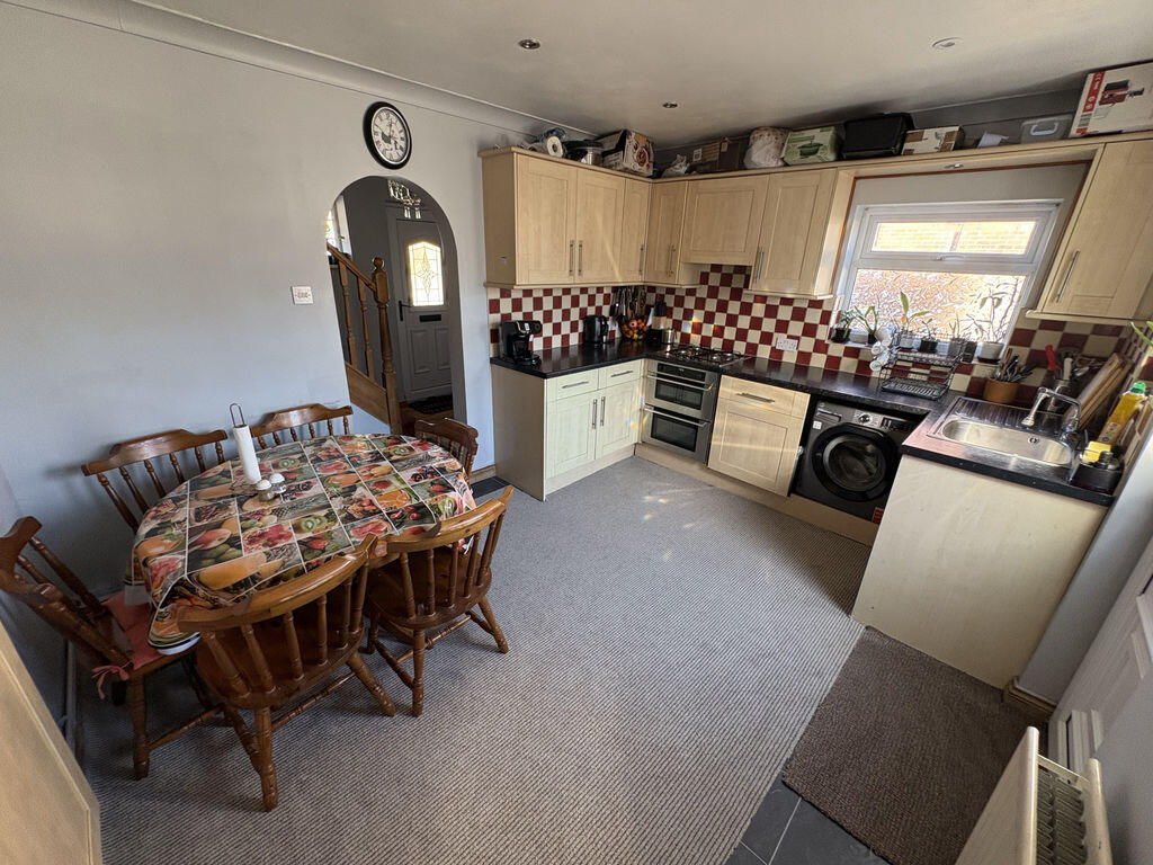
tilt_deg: -22.0
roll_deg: -2.5
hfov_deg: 102.1
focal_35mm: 14
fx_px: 466
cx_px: 576
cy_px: 432
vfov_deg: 85.7
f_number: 2.2
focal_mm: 2.22
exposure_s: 1/79
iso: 200
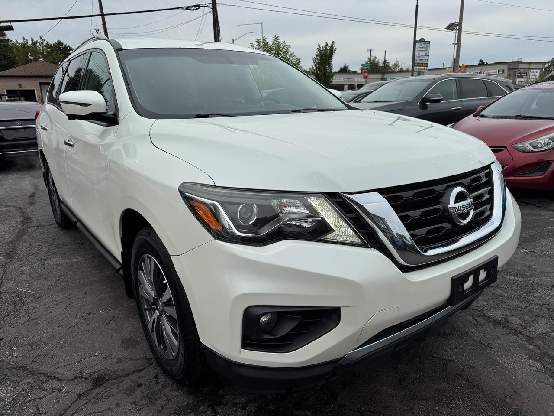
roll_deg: +1.0
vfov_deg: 56.8
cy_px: 208
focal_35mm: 24
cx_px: 277
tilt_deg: -16.3
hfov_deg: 71.6
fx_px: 384
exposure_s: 1/4310
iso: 80
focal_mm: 6.76
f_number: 1.78
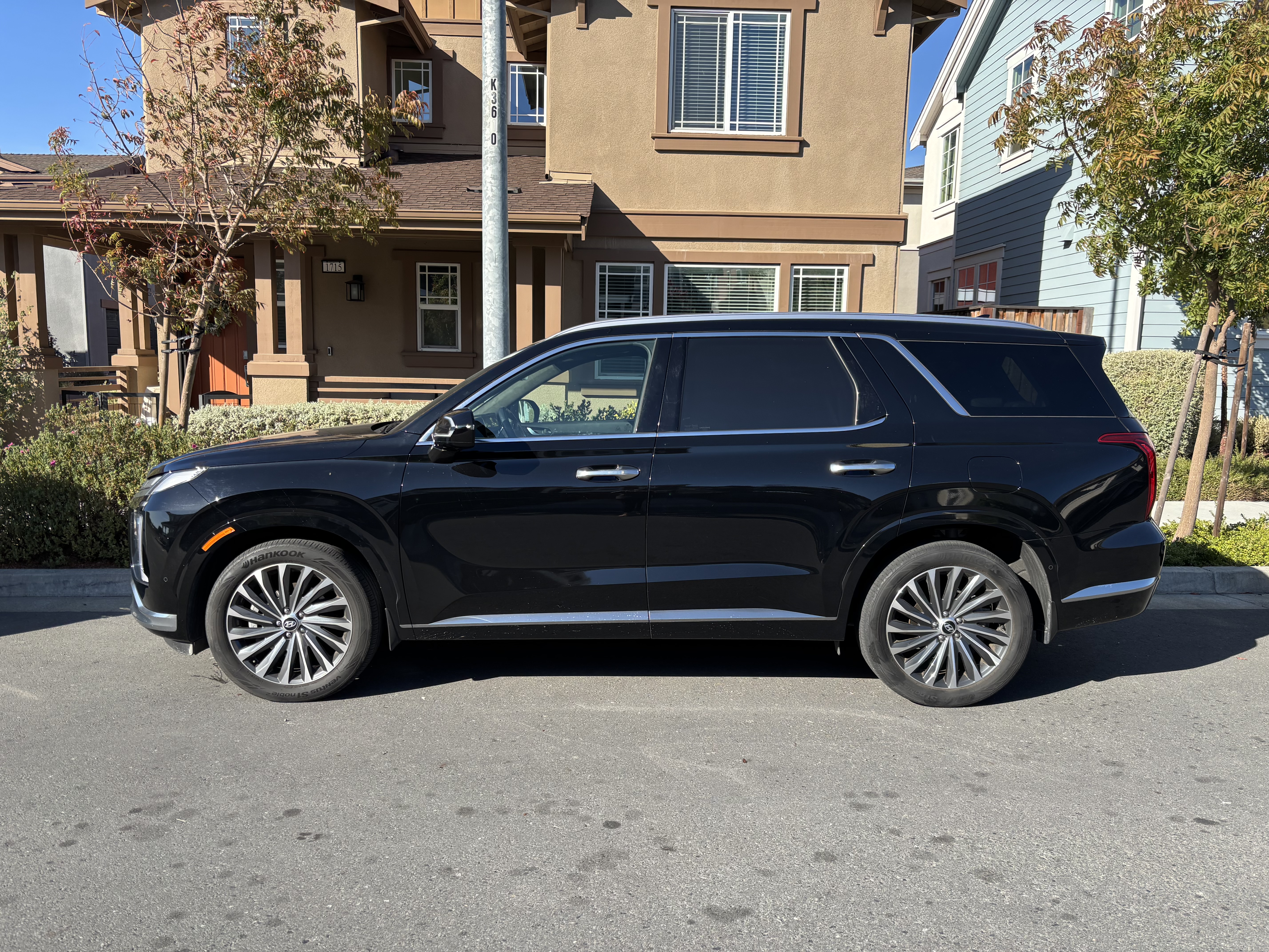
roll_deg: -1.3
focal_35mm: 26
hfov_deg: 67.3
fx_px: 953
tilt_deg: -8.1
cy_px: 476
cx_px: 634
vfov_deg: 53.1
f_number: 1.6
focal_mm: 5.96
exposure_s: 1/1399
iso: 50
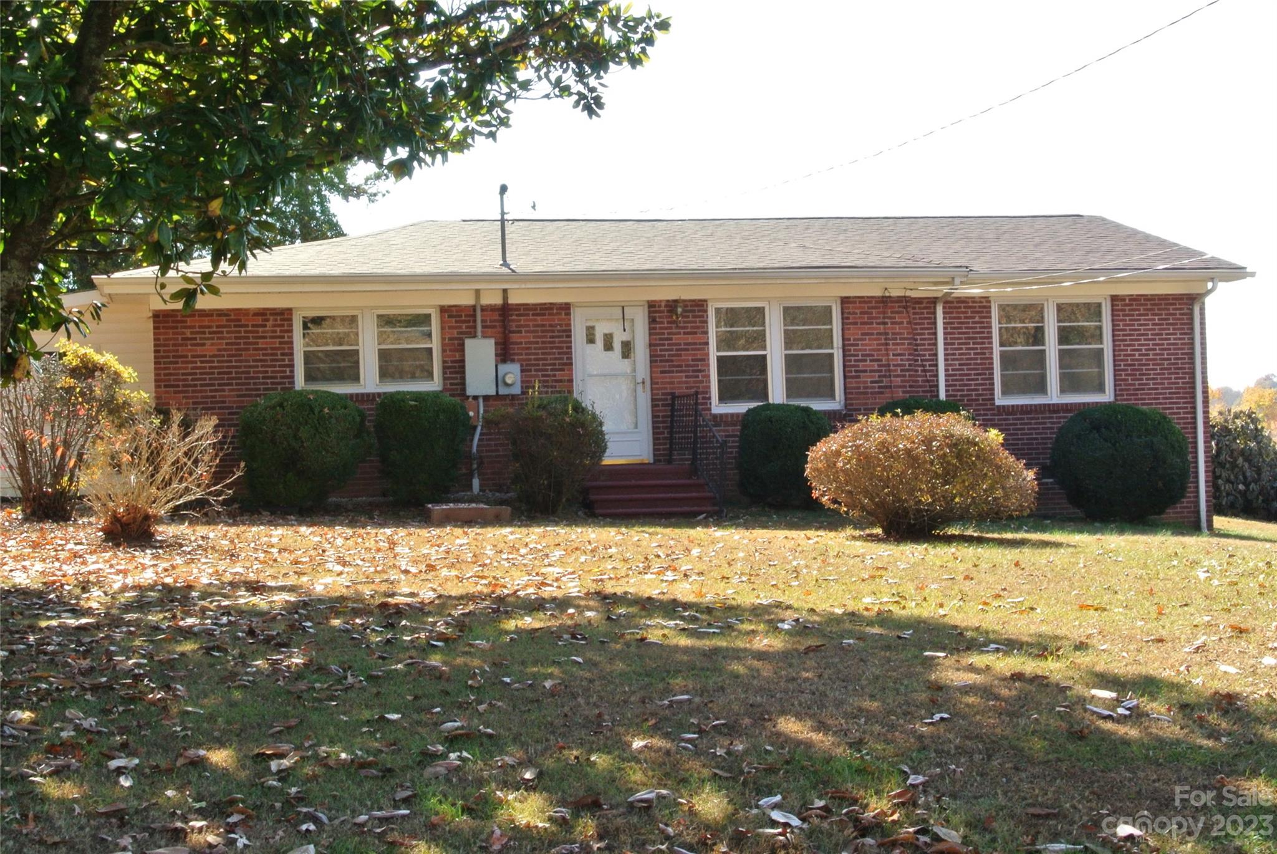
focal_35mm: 52
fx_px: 1846
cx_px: 638
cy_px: 427
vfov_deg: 26.1
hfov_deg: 38.2
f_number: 16
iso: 400
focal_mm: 19.6
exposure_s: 1/60
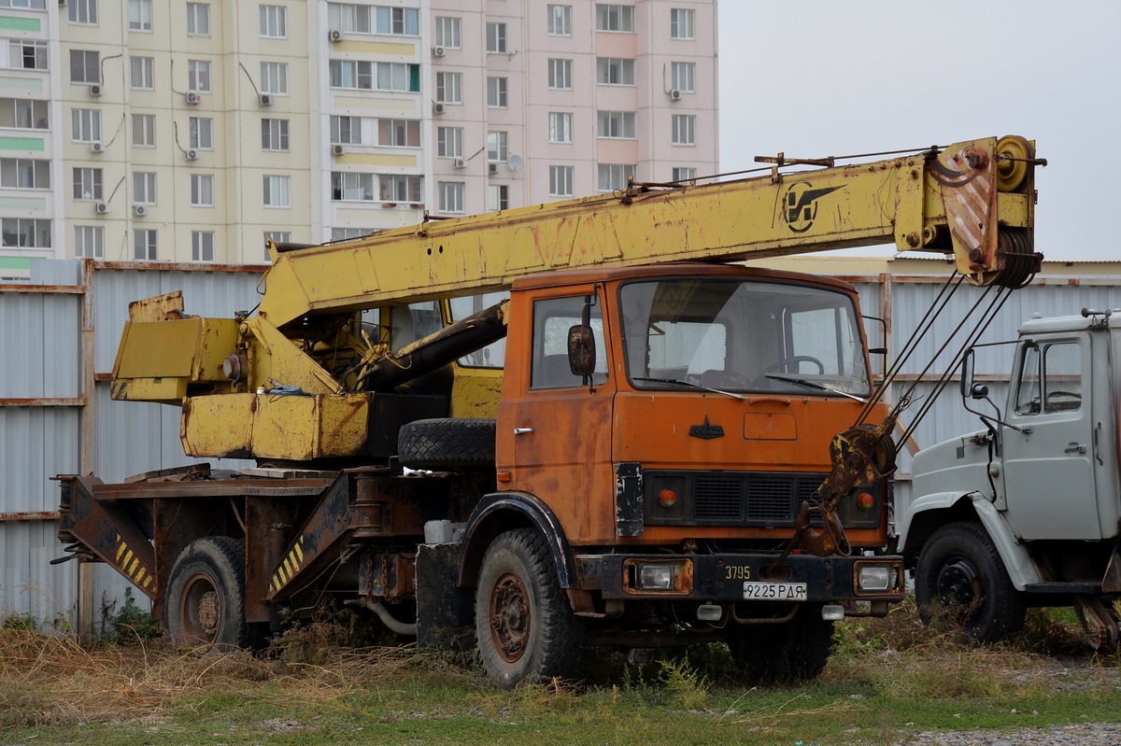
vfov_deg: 12.2
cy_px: 373
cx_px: 560
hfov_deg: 18.2
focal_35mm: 112
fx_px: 3502
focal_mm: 75
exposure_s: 1/200
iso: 200
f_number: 7.1
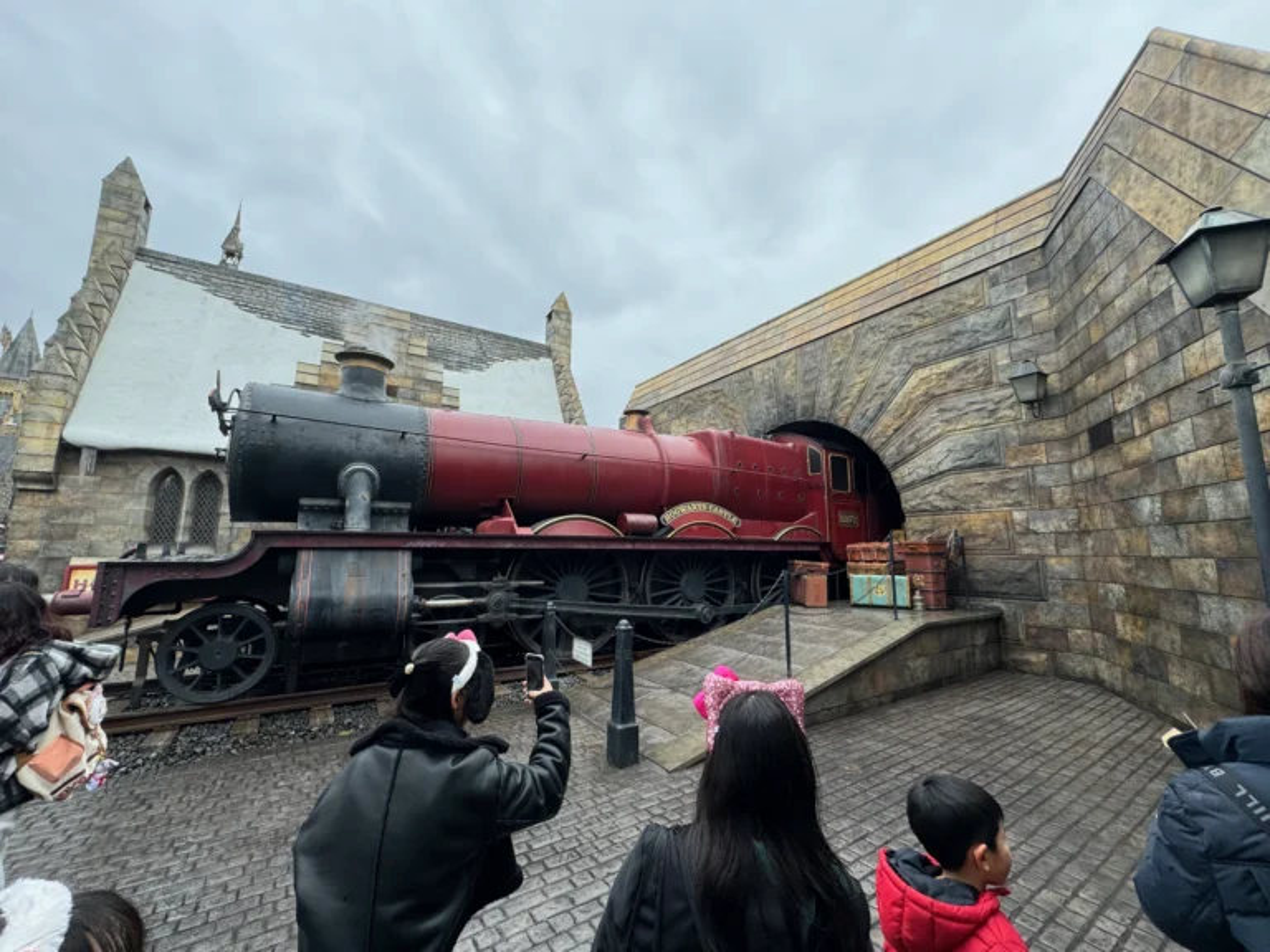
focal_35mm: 14
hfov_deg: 102.1
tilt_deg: +7.5
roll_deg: -0.3
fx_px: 514
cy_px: 476
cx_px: 635
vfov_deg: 85.7
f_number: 2.2
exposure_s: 1/641
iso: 40
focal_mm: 2.22
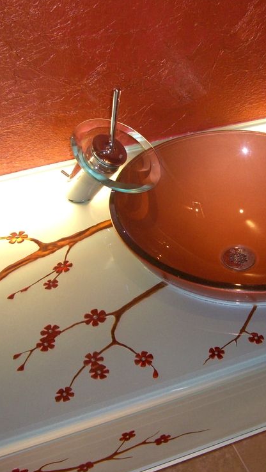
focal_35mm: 56
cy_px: 238
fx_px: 702
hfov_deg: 21.2
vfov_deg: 37.2
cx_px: 216
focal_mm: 7.9
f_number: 2.8
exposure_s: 1/60
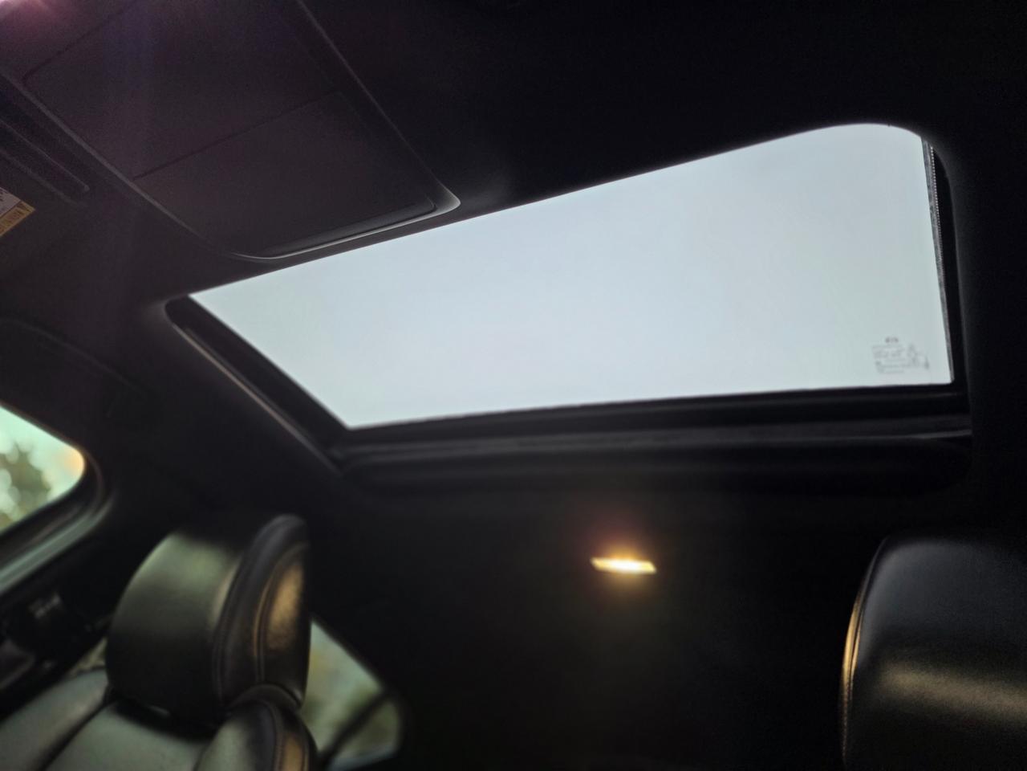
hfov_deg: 73.9
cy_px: 386
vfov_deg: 58.9
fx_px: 682
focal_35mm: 23
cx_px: 514
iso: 400
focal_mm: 6.25
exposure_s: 1/100
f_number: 1.7
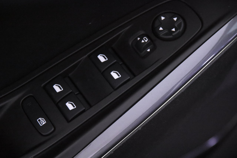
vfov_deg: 13.0
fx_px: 691
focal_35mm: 105
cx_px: 118
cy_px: 79
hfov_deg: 19.5
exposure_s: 1/125
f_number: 4
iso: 12800
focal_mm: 70
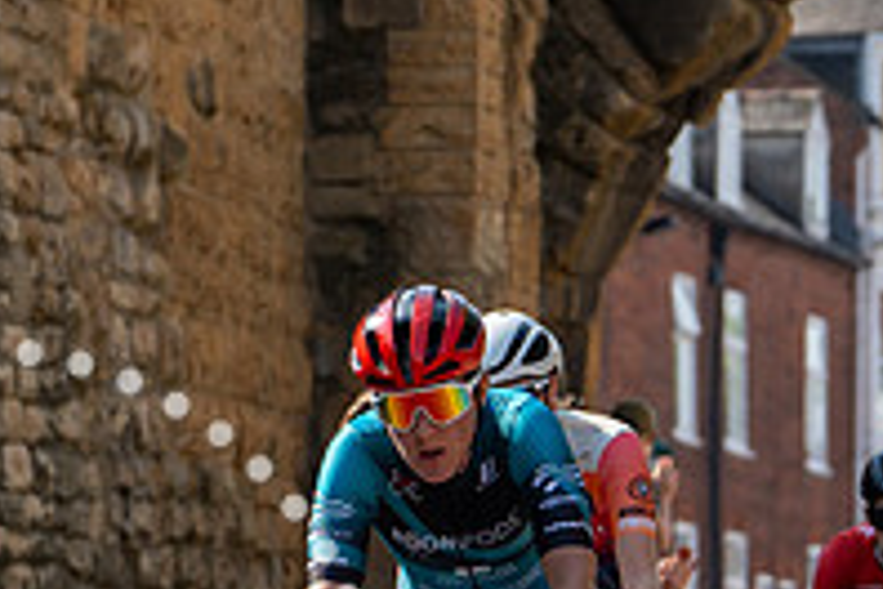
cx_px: 497
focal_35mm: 384
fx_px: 9418
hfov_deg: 5.4
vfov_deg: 3.6
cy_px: 261
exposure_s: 1/1000
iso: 200
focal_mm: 100
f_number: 4.5
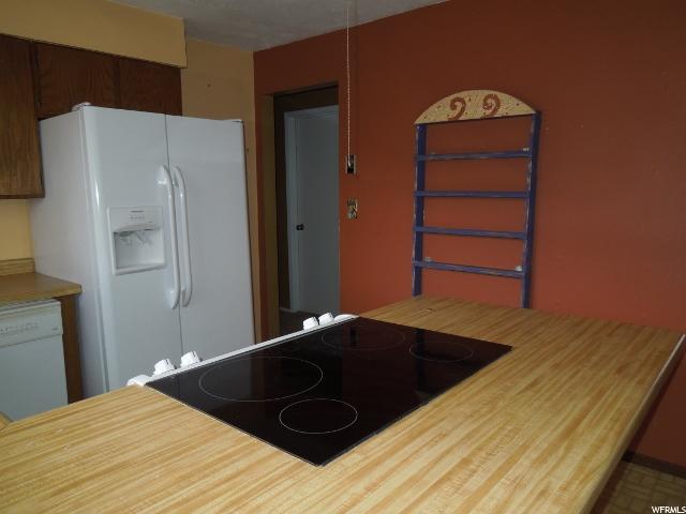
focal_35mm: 25
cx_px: 343
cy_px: 257
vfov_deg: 54.9
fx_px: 495
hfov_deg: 69.4
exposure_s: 1/30
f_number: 3.3
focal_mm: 4.5
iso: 200
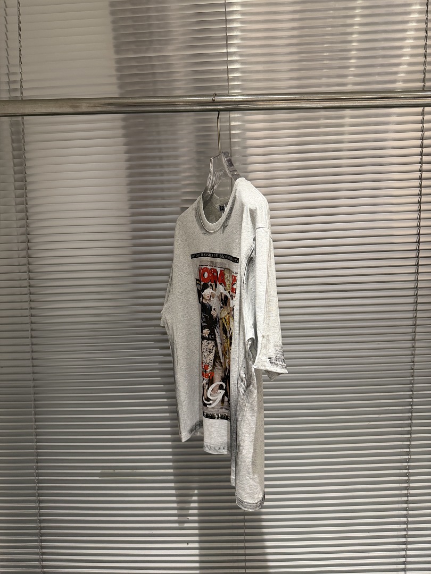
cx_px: 216
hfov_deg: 56.8
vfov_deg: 71.6
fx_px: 398
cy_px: 287
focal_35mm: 24
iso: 160
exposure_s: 1/50
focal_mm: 6.76
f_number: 1.78
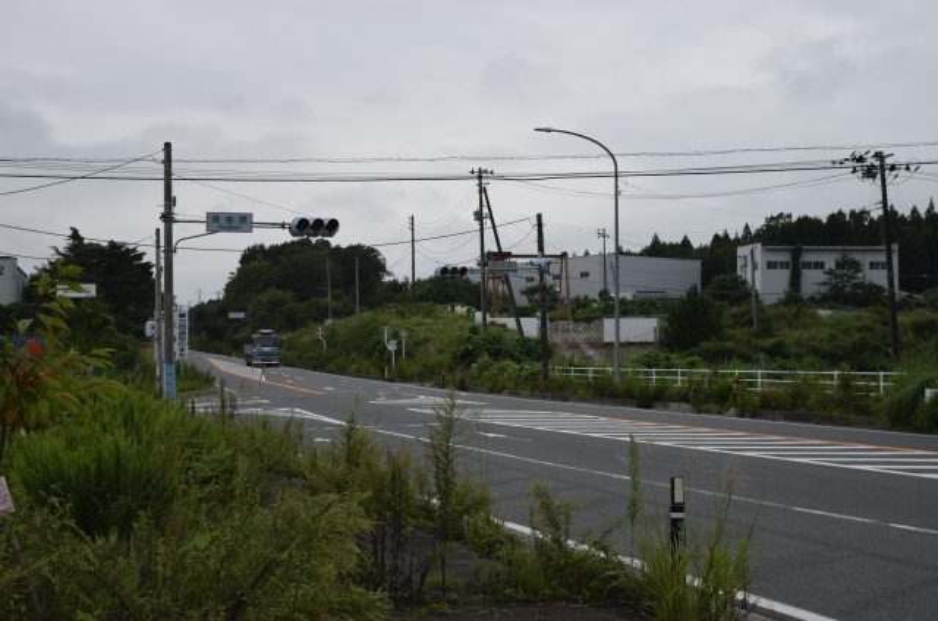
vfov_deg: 18.8
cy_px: 310
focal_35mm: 72
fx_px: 1872
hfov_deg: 28.1
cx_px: 469
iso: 100
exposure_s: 1/250
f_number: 5.3
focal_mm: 48
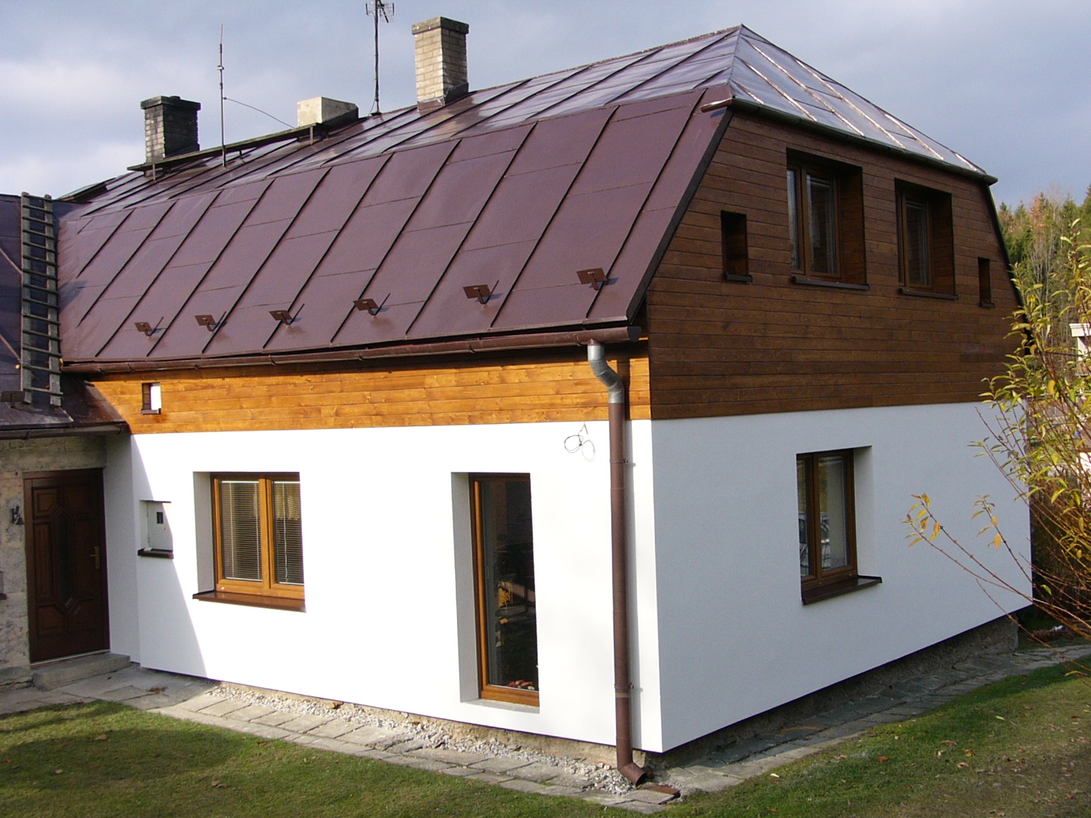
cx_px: 546
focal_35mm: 42
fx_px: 1324
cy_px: 409
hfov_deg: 44.8
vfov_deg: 34.3
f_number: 4
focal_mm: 5.5
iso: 50
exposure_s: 1/400
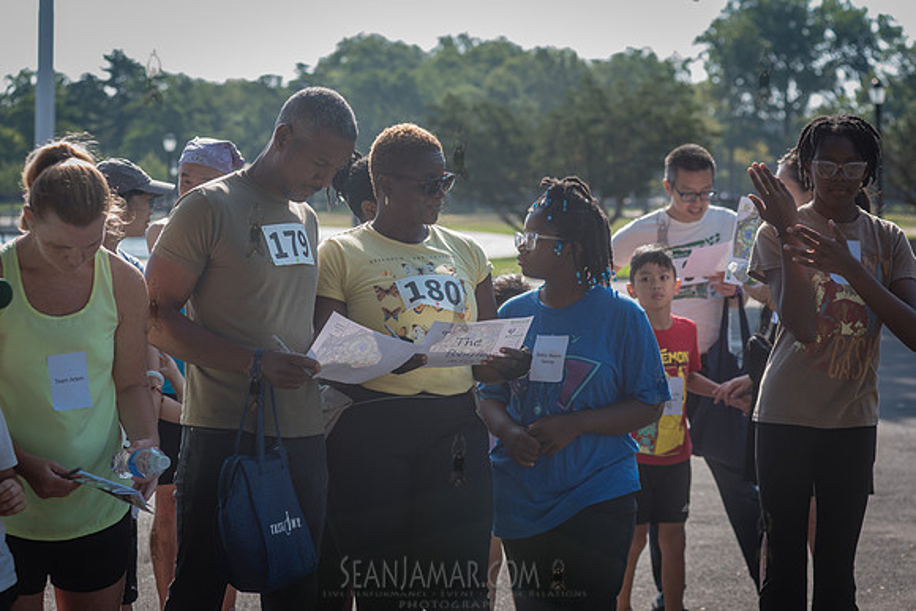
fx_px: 2189
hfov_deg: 23.6
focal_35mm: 86
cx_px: 458
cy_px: 306
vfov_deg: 15.9
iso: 500
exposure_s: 1/800
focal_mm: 86
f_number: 4.5
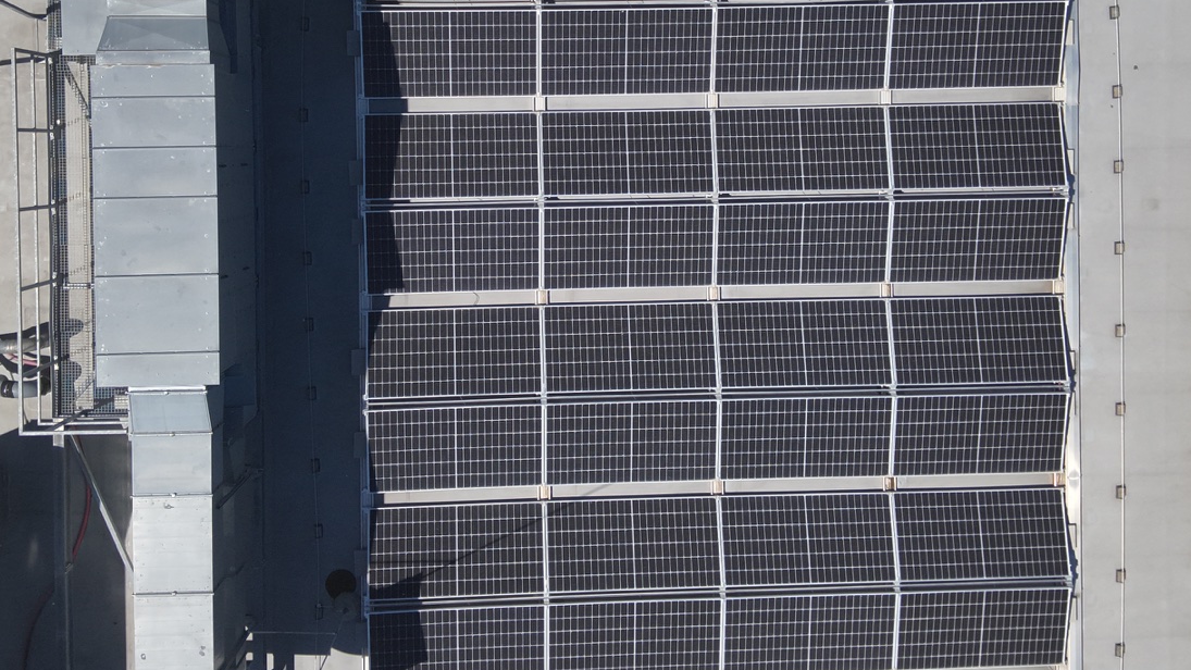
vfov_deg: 27.4
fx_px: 1358
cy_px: 175
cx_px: 561
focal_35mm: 43
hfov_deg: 47.3
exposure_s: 1/1250
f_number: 2.8
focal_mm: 4.4
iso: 100
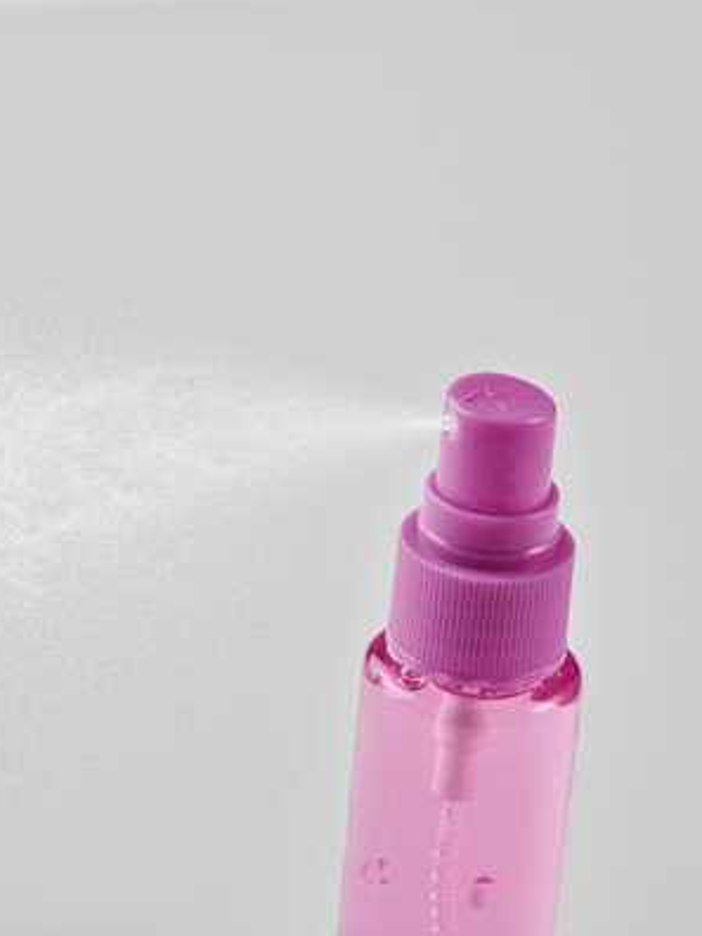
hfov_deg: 9.7
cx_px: 355
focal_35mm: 153
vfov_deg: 12.9
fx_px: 4137
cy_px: 468
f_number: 14
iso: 64
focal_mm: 105
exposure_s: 1/125
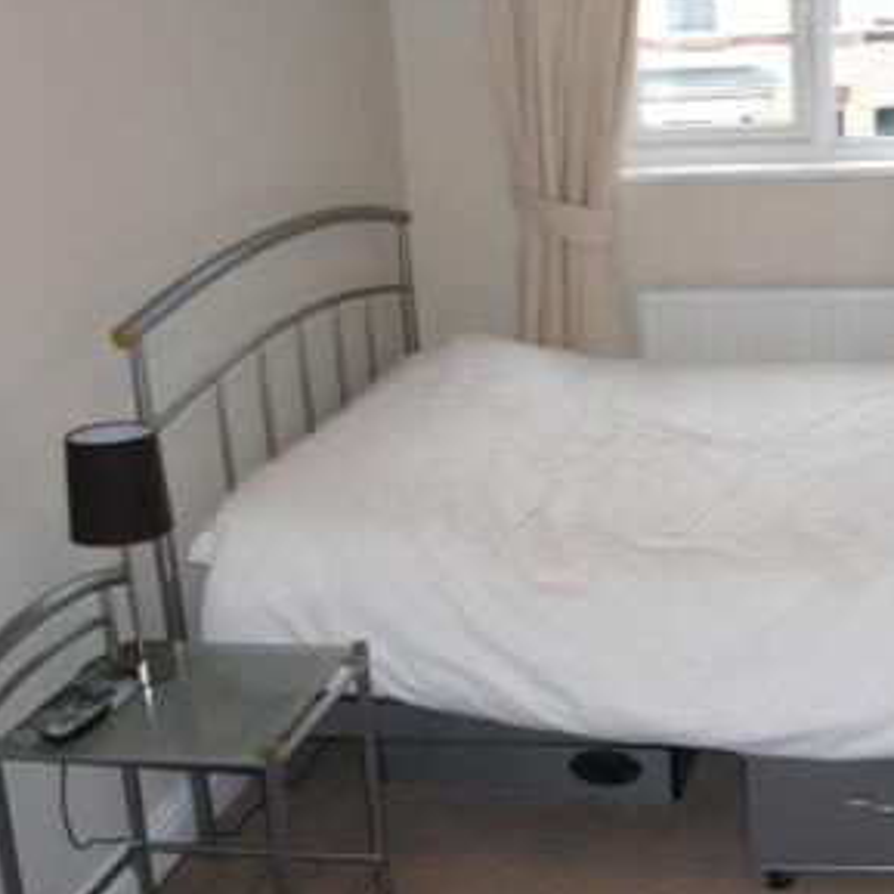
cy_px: 416
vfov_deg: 34.0
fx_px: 1461
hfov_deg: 32.8
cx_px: 747
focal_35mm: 50
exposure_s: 1/30
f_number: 2.8
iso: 100
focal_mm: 4.6
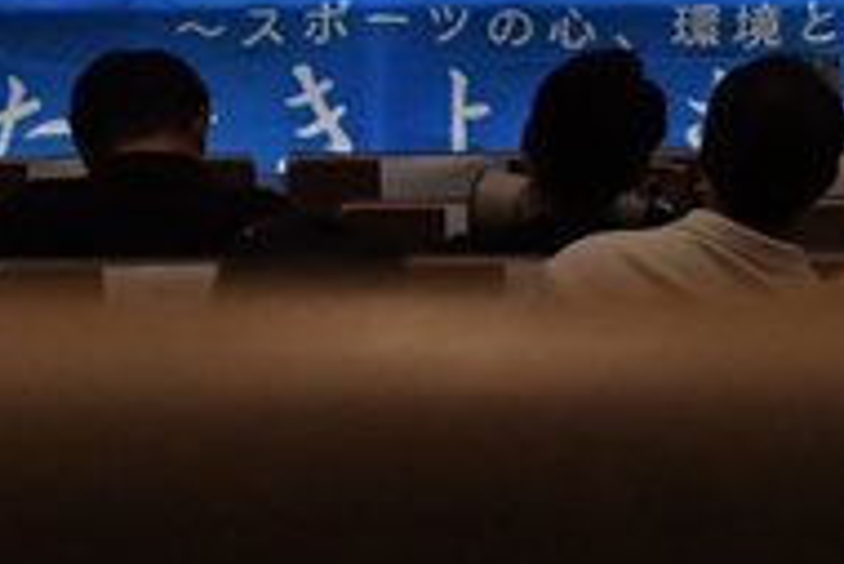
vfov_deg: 3.3
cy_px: -484
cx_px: 571
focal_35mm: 416
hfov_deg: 5.0
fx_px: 9760
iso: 7200
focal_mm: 68
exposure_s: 1/400
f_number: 5.6
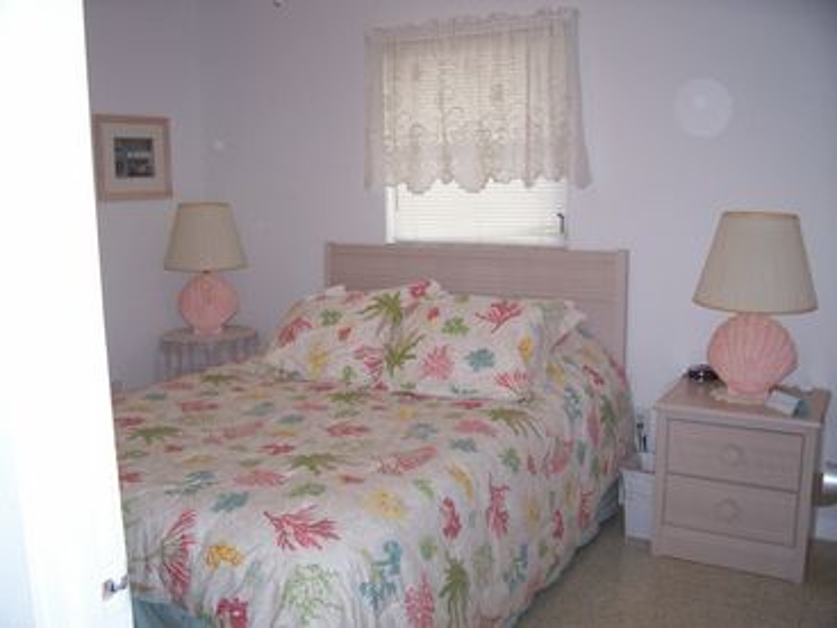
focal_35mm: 34
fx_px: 822
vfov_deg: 41.8
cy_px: 314
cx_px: 418
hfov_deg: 54.0
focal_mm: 5.6
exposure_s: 1/112
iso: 140
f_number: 2.7
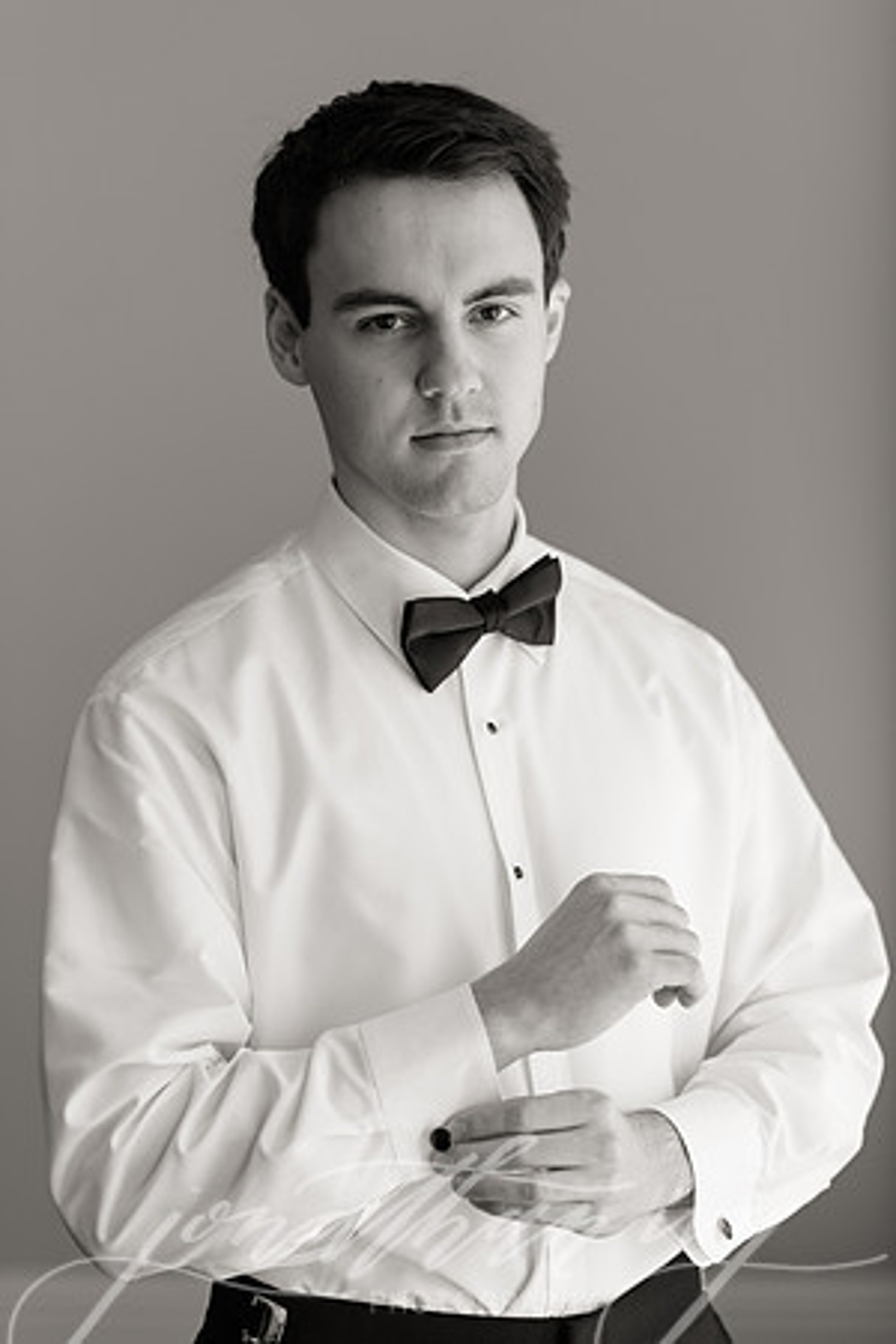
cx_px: 448
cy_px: 672
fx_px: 3173
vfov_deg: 23.9
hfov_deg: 16.1
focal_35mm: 85
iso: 400
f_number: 2.2
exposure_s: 1/1000
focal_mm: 85
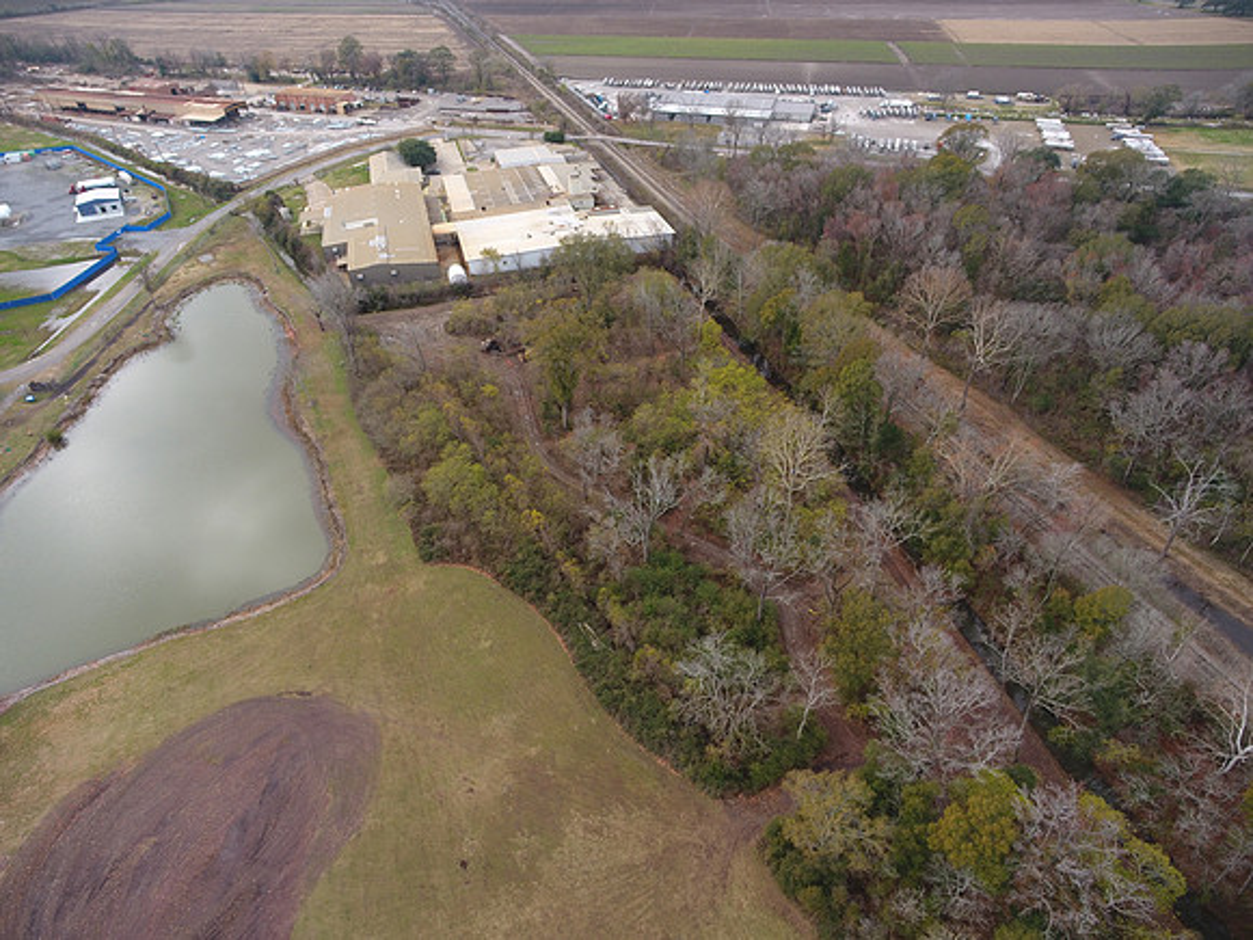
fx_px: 724
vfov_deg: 66.0
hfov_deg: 81.7
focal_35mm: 20
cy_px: 470
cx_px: 626
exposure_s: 1/285
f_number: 2.8
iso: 100
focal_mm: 3.61
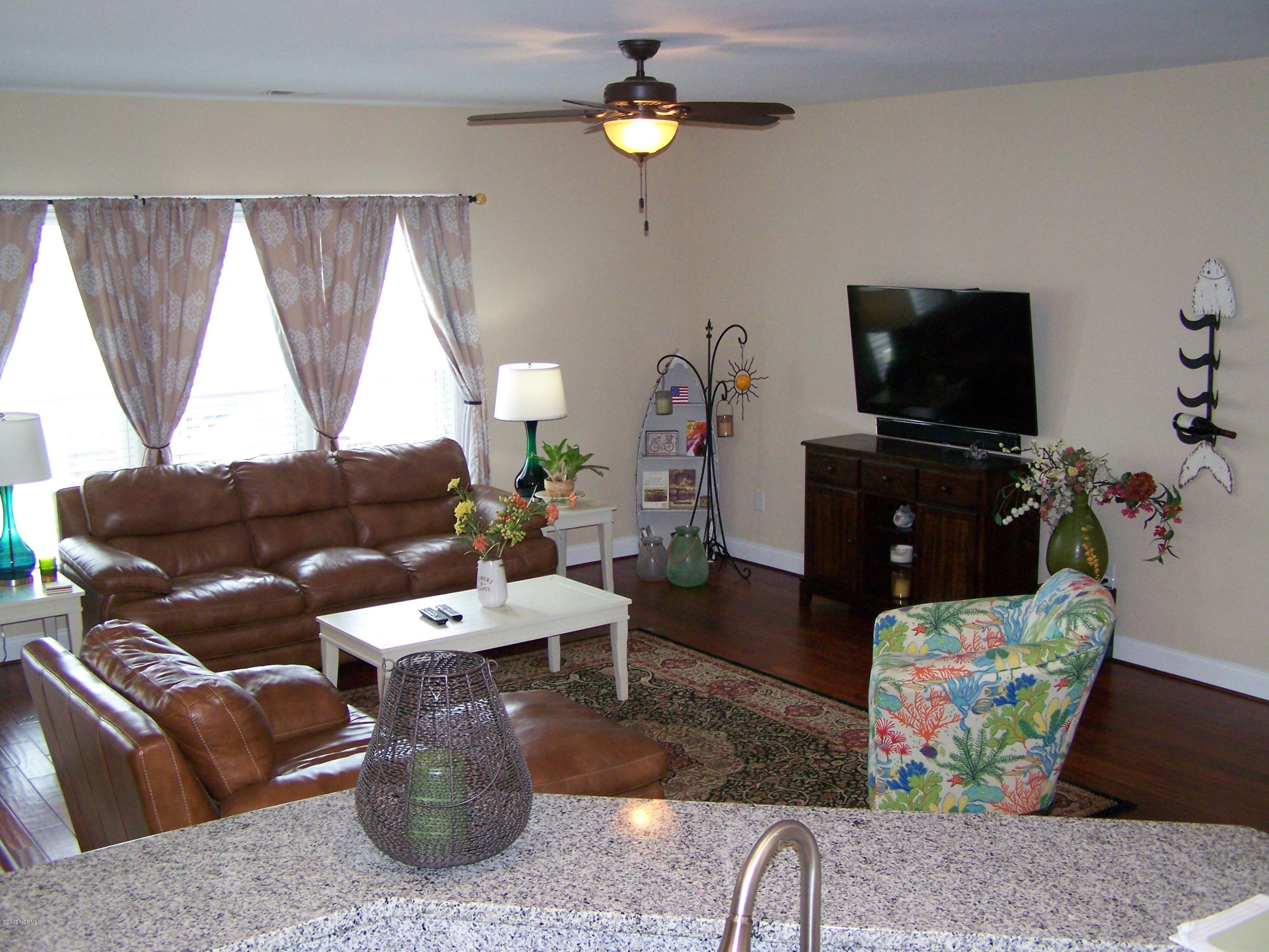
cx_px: 634
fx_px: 1393
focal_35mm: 38
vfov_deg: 37.7
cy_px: 476
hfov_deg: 49.0
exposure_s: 1/60
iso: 160
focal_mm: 6.3
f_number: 2.8
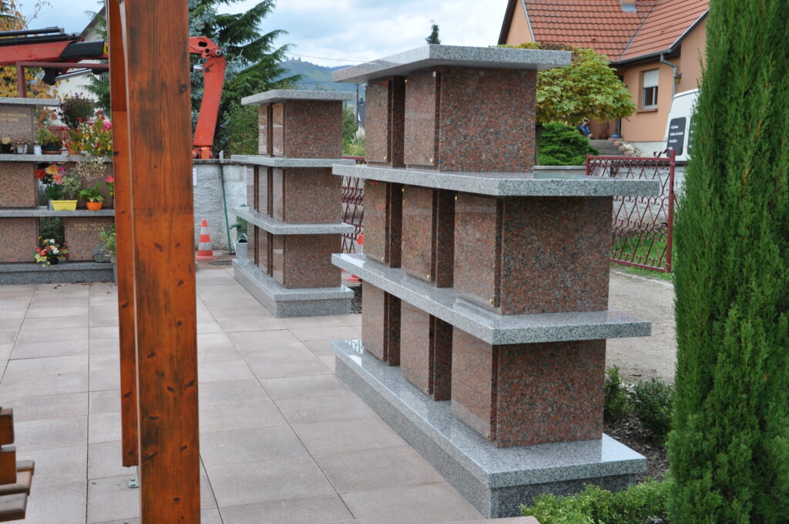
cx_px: 394
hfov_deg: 46.5
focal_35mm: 42
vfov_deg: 31.8
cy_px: 262
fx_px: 919
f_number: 9
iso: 200
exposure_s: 1/80
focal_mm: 28
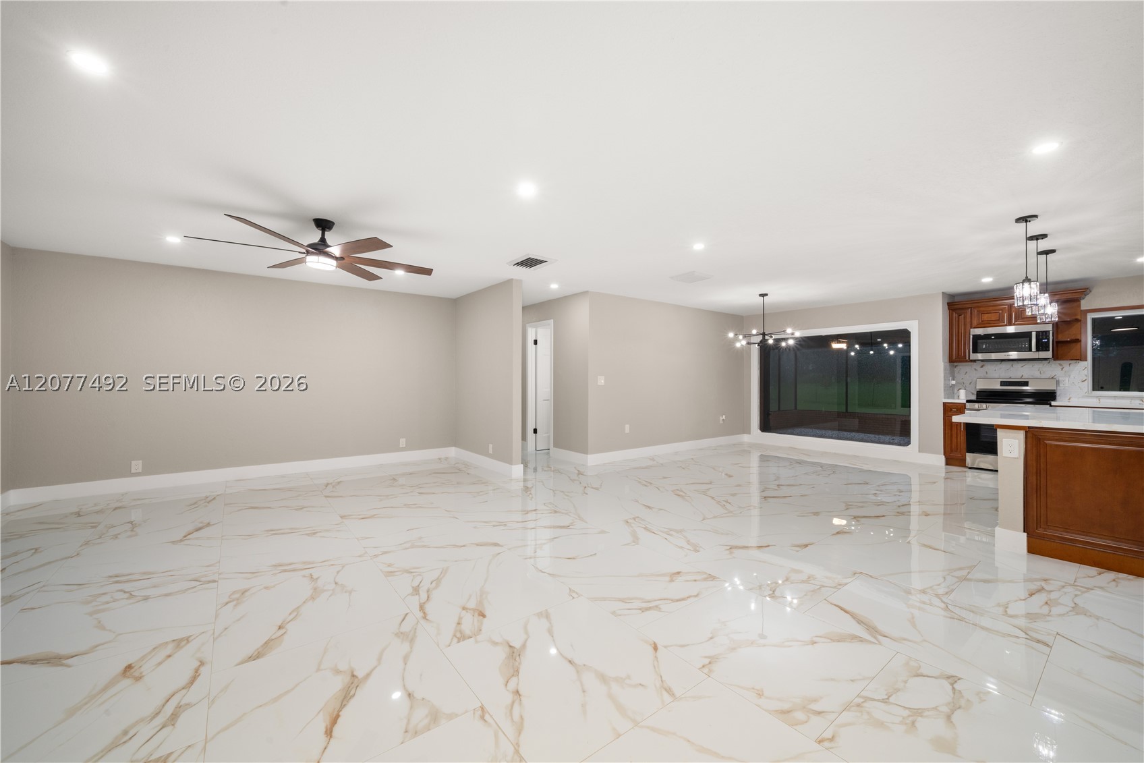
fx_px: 413
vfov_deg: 85.4
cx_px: 572
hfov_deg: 108.3
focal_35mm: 13
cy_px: 382
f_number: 11
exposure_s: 1/5
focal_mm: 13
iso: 400
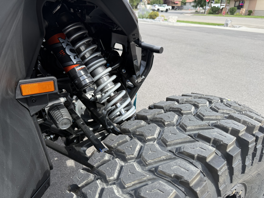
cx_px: 132
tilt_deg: -23.5
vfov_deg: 56.8
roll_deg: -0.5
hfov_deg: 71.6
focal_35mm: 24
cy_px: 99
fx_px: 183
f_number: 1.78
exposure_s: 1/878
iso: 80
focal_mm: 6.76
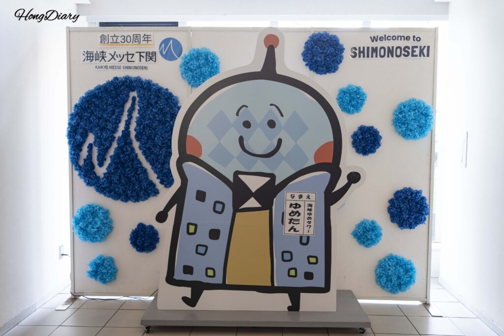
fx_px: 406
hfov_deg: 63.7
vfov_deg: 45.0
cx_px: 252
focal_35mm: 29
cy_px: 168
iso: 500
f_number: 4.5
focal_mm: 29
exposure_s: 1/60
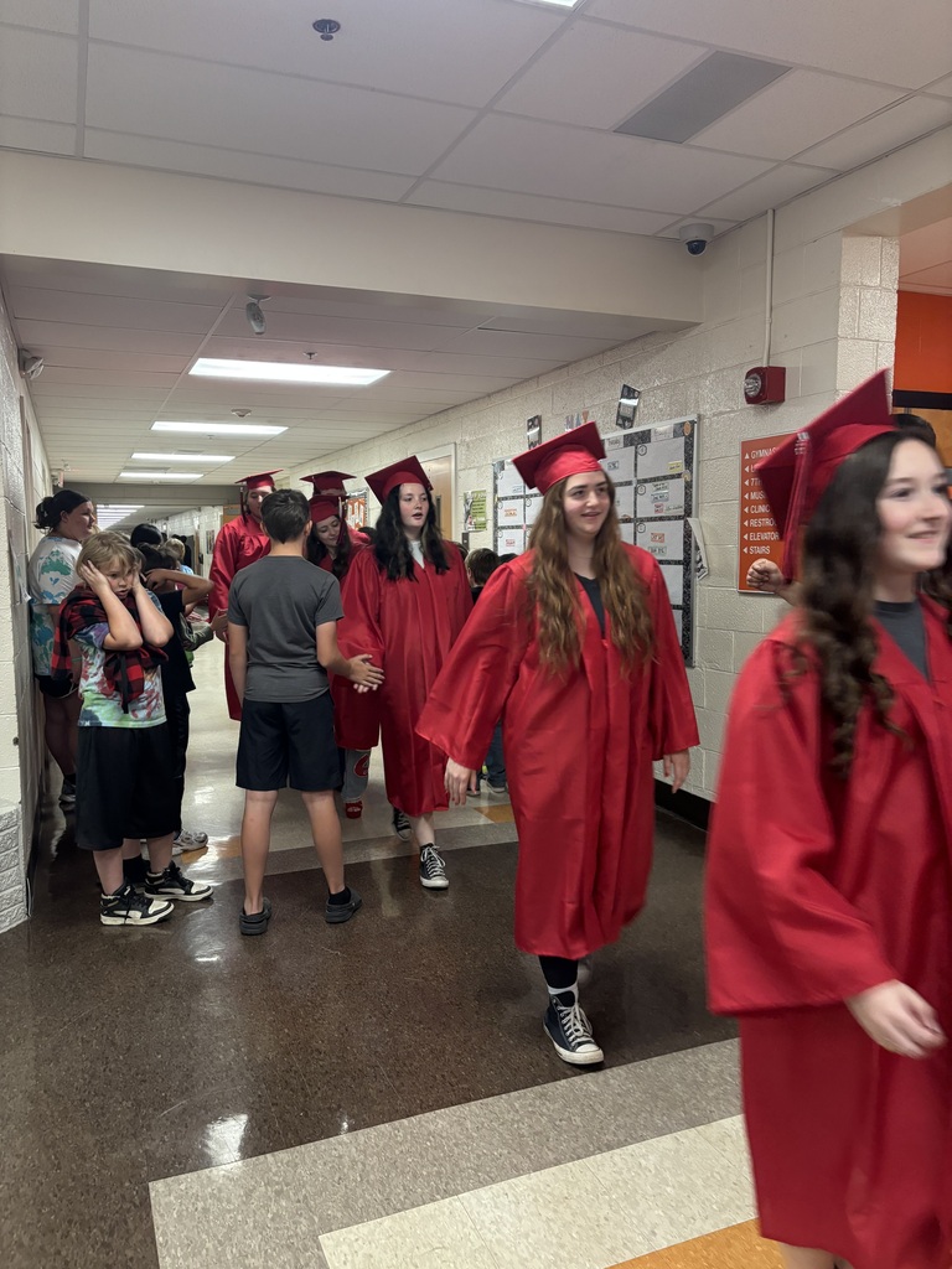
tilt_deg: -4.5
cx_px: 476
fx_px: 953
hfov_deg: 53.1
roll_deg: +0.4
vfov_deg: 67.3
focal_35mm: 26
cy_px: 634
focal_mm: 5.96
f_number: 1.6
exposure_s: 1/60
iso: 320
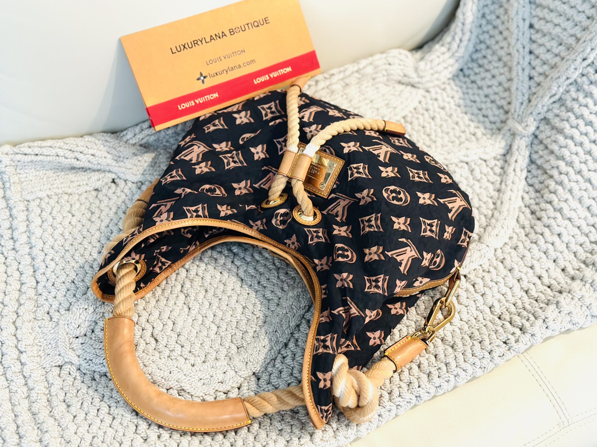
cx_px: 298
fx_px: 828
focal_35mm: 48
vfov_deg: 30.3
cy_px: 224
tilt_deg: -49.5
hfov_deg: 39.7
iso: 320
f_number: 1.78
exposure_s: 1/60
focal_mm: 6.86
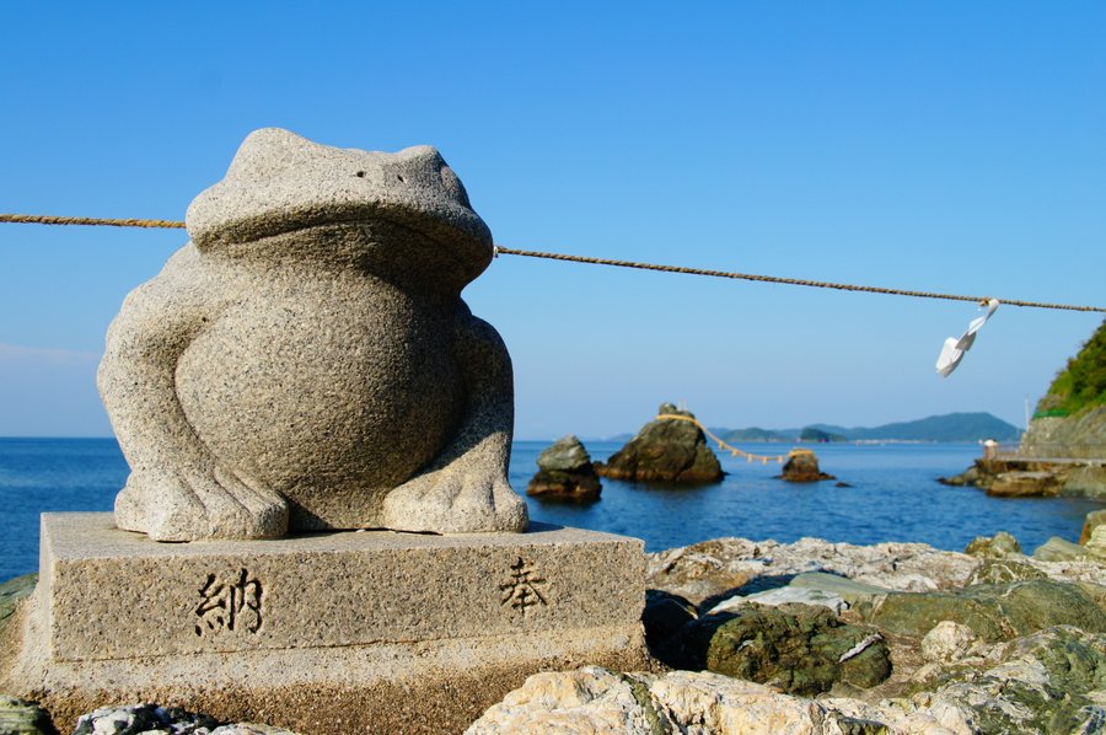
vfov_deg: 39.9
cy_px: 368
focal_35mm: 33
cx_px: 553
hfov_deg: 57.3
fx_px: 1013
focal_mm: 22
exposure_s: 1/640
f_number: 8
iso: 200
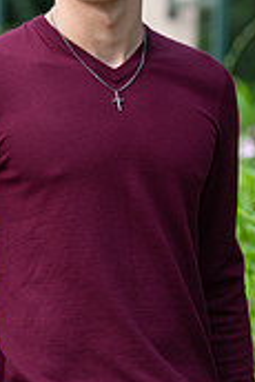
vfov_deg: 5.2
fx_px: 4167
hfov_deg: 3.5
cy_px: 142
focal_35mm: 393
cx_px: 131
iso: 125
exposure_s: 1/200
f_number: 4.5
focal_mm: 150
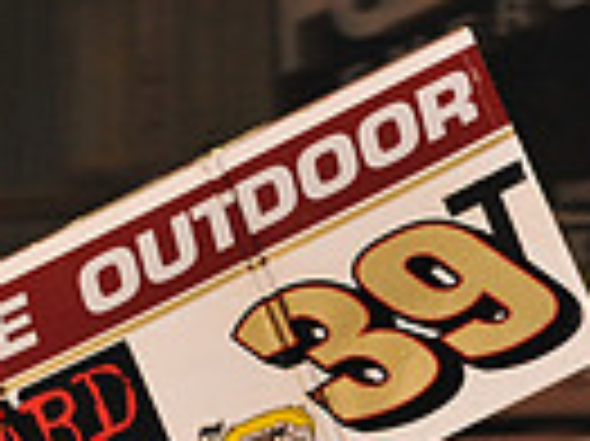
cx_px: -126
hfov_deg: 3.2
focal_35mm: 618
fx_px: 10524
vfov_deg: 2.4
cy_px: 670
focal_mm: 145
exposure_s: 1/320
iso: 1250
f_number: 6.3
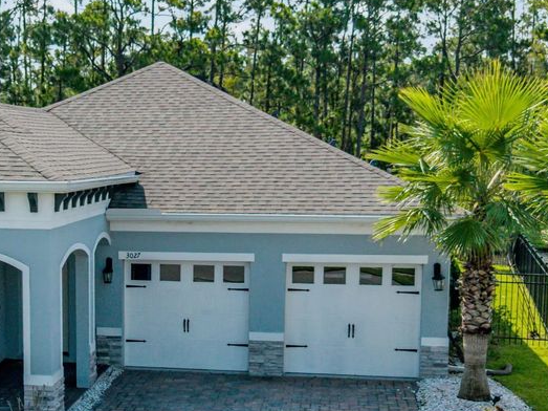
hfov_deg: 38.6
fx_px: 744
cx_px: 93
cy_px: 288
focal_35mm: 47
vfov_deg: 30.5
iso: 200
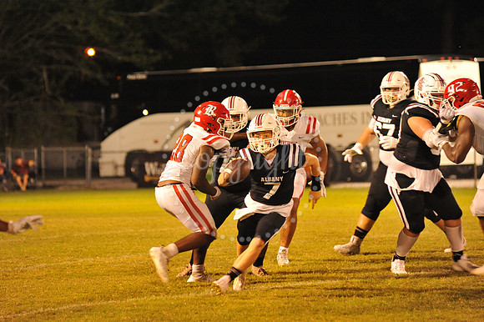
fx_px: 2687
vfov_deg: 6.9
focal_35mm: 200
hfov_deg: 10.3
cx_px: 242
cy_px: 161
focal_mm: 200
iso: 5000
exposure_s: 1/160
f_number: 5
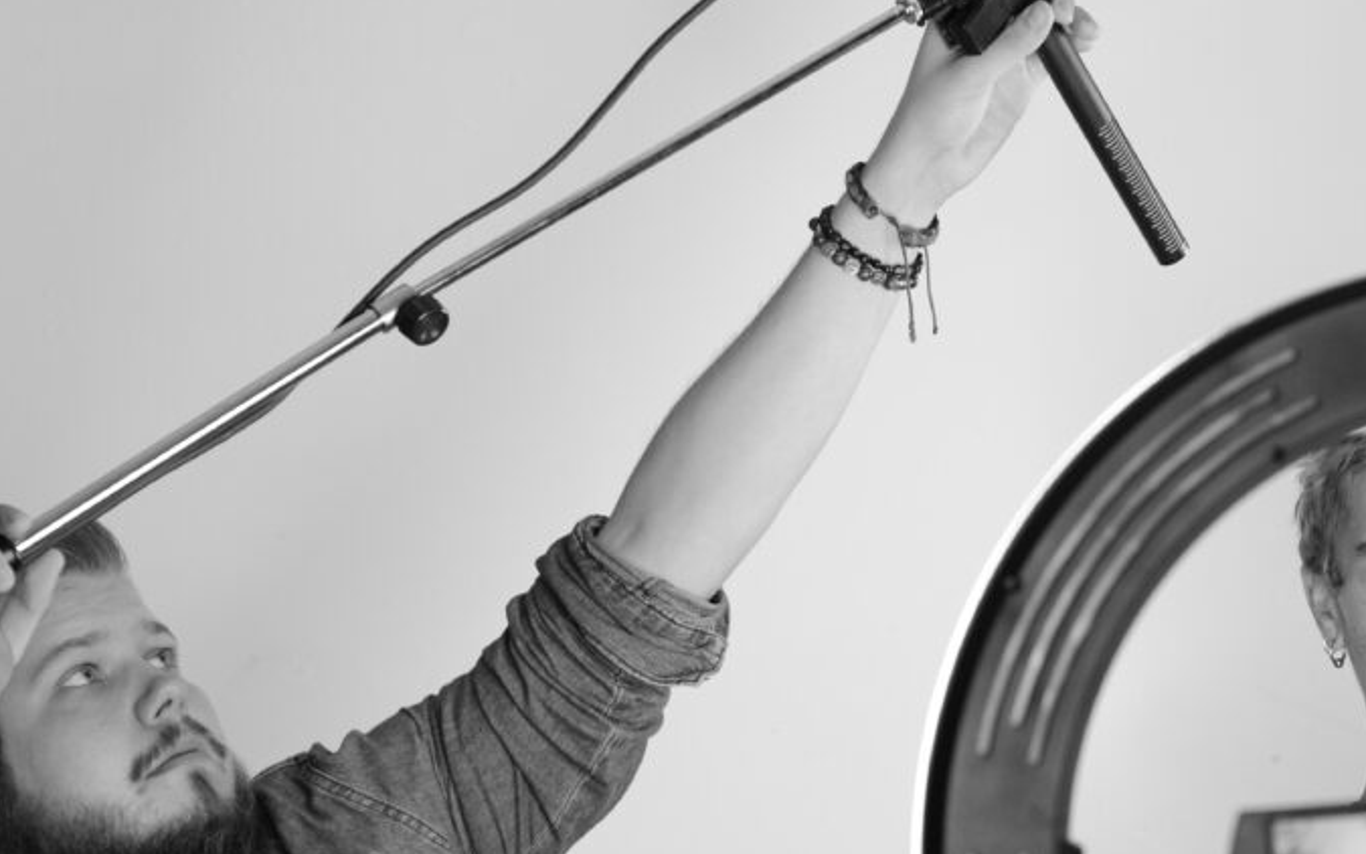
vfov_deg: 11.3
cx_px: 1111
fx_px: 4319
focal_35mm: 116
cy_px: 622
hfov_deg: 17.8
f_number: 4
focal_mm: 50
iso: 1250
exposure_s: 1/160
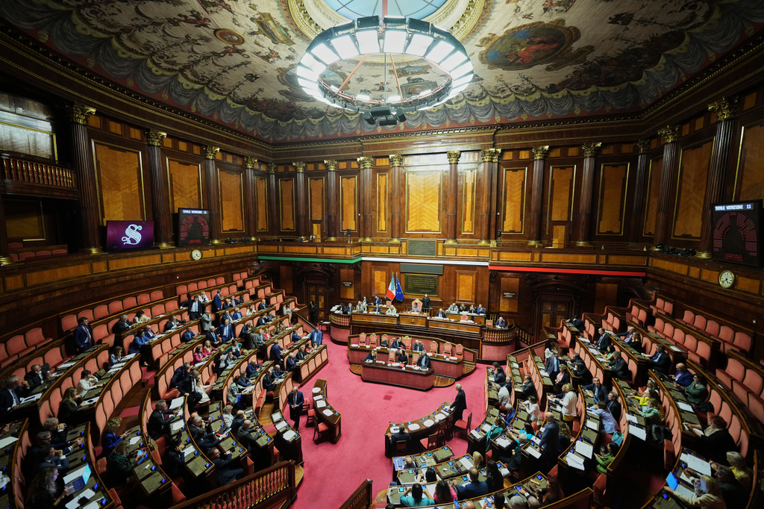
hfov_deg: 104.3
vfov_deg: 81.2
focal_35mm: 14
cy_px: 254
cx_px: 382
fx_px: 297
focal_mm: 14
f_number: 1.8
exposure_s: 1/250
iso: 2500
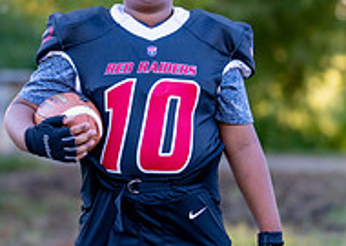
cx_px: 173
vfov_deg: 7.9
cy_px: 126
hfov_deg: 11.1
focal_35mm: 181
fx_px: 1775
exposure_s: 1/500
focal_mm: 50
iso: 100
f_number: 1.2
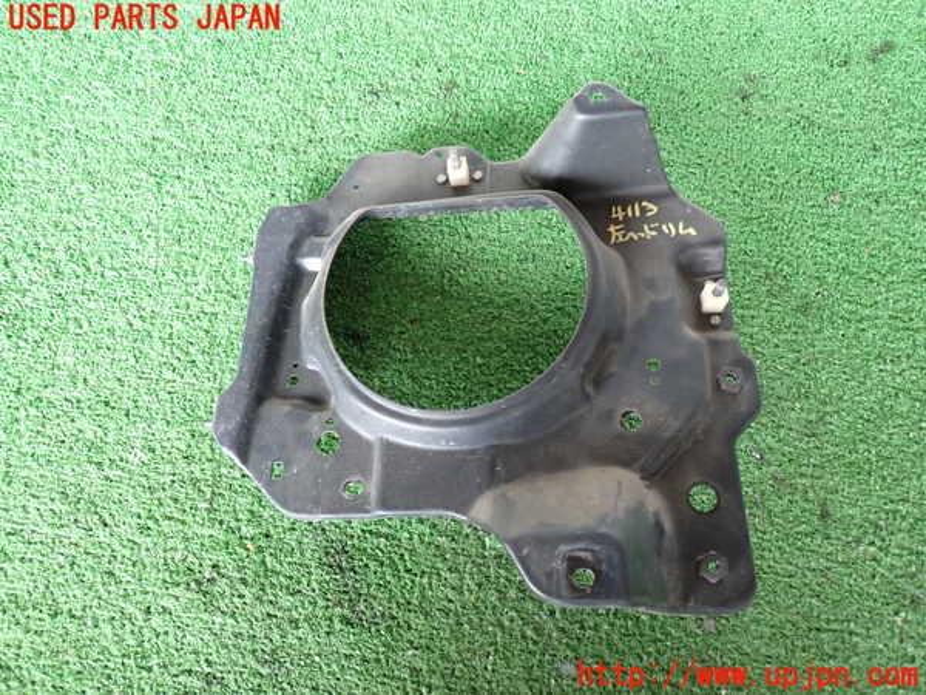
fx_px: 669
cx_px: 463
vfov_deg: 54.9
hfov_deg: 69.4
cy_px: 348
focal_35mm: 25
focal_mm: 4.5
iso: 320
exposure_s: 1/30
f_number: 2
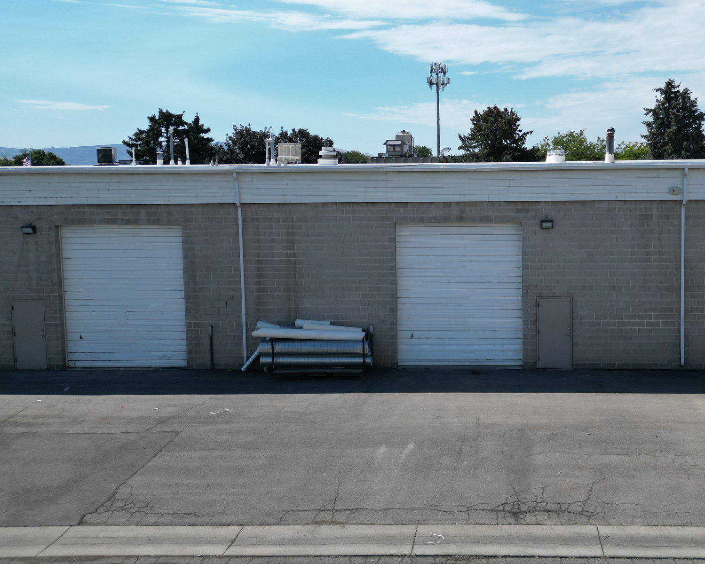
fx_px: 668
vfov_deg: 45.5
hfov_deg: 54.5
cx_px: 474
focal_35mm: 32
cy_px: 224
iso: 130
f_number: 1.7
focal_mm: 6.72
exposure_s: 1/4000
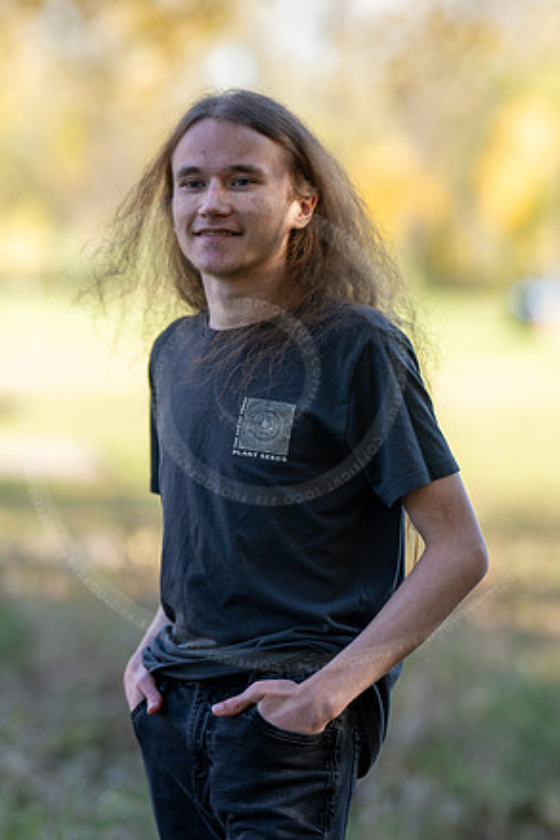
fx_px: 3035
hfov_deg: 10.5
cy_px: 424
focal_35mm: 130
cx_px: 275
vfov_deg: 15.8
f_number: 1.6
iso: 80
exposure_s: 1/500
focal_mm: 85
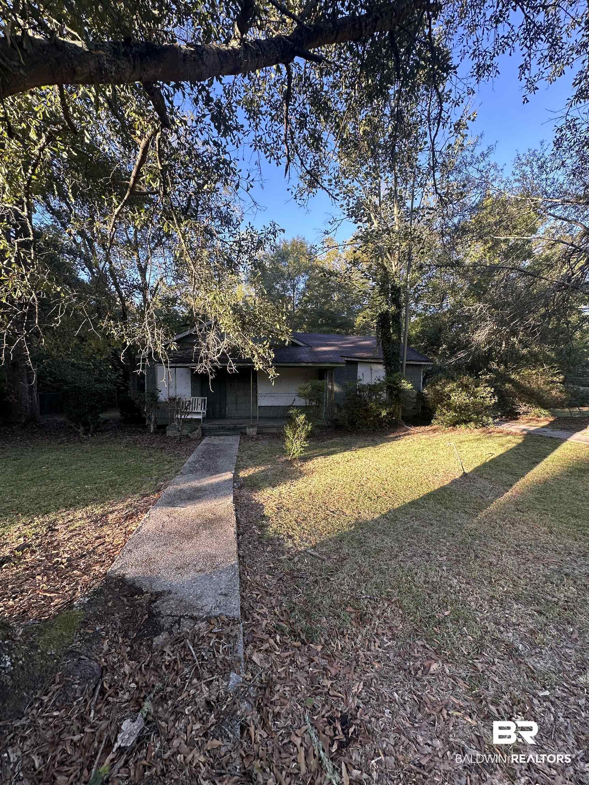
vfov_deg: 102.1
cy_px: 392
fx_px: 318
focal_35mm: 14
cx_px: 294
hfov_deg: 85.7
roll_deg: -0.2
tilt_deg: -2.5
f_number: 2.2
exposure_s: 1/160
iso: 40
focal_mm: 2.22
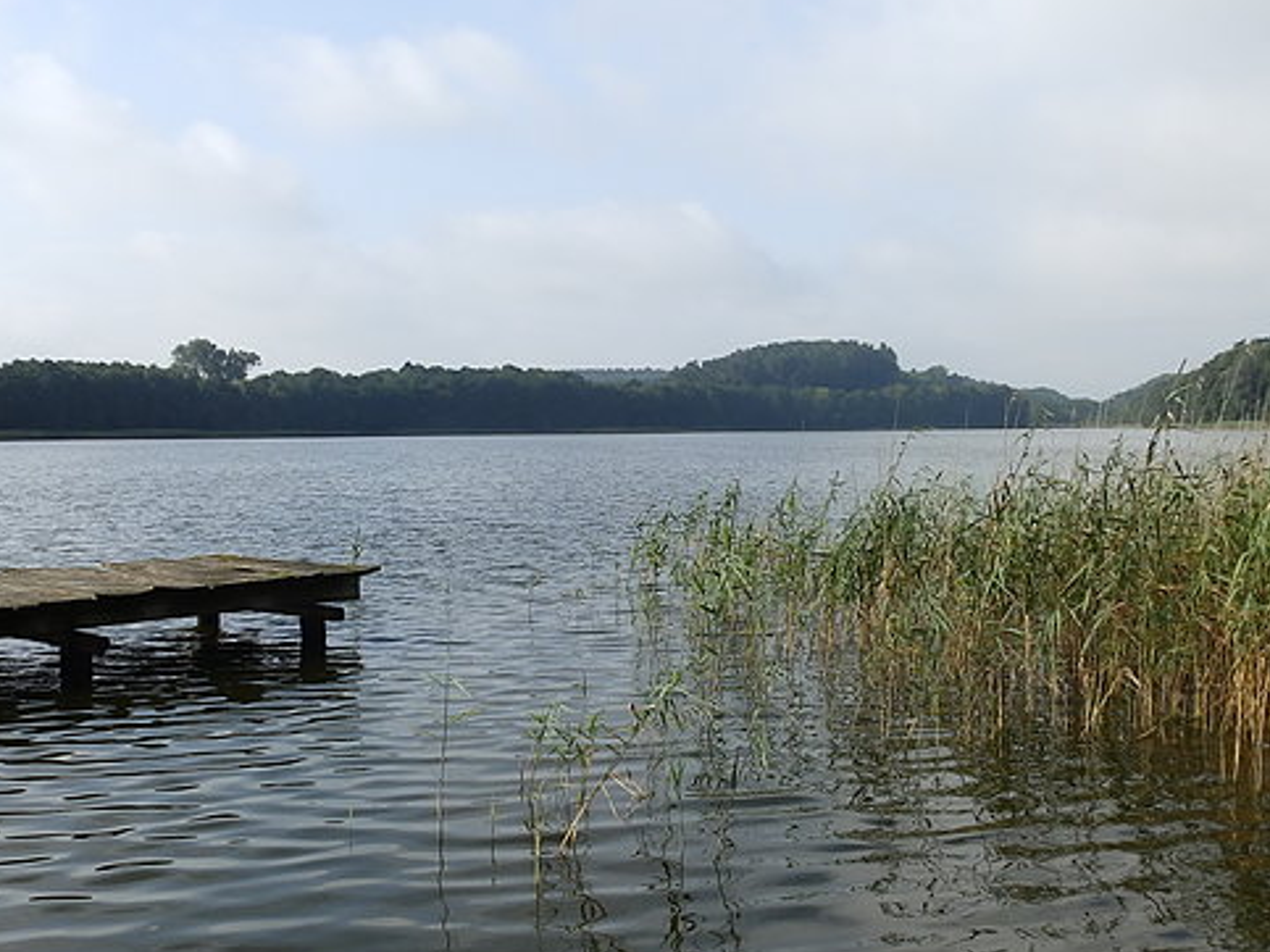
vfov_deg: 35.0
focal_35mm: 41
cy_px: 551
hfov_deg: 45.7
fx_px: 1504
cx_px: 581
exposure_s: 1/500
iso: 80
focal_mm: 4
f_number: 4.5
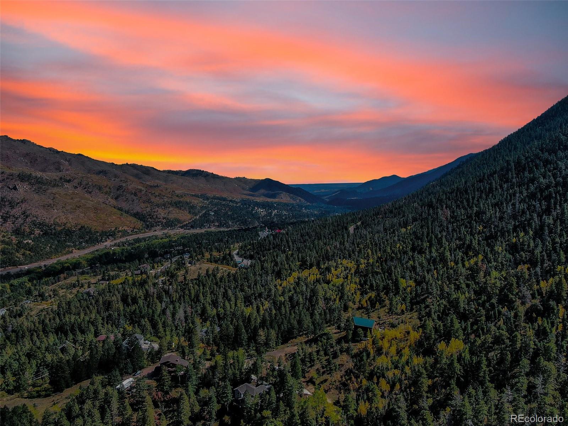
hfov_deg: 71.6
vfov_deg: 56.8
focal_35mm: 24
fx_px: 394
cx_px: 284
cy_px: 213
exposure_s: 1/60
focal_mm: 4.39
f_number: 2.8
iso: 100
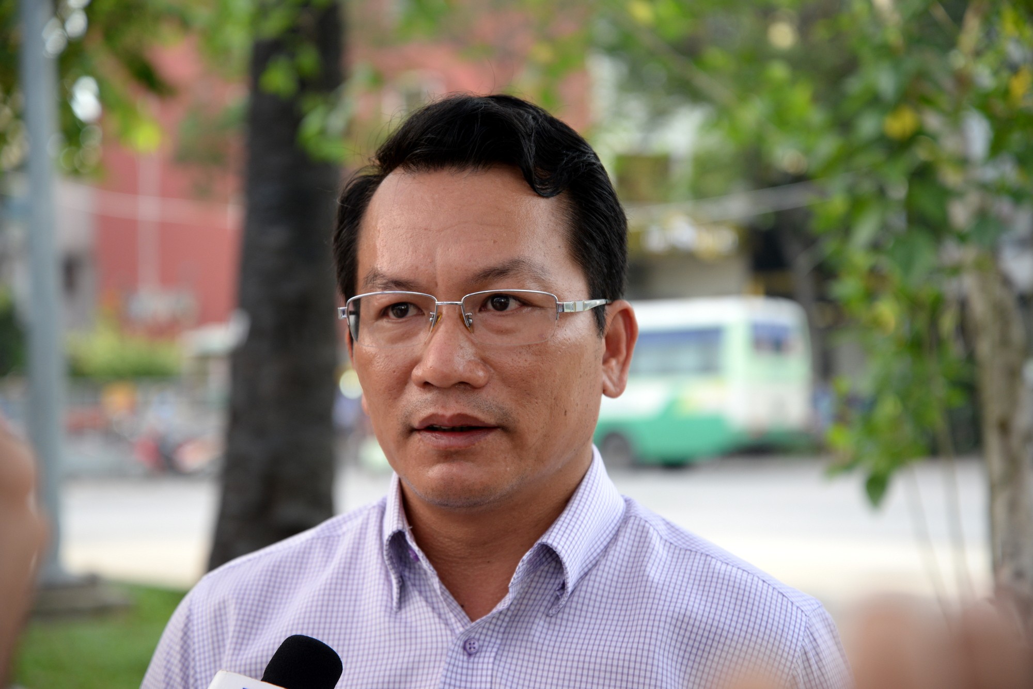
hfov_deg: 23.9
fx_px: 2440
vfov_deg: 16.1
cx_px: 516
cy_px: 344
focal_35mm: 85
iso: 500
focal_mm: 85
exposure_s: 1/500
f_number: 4.5
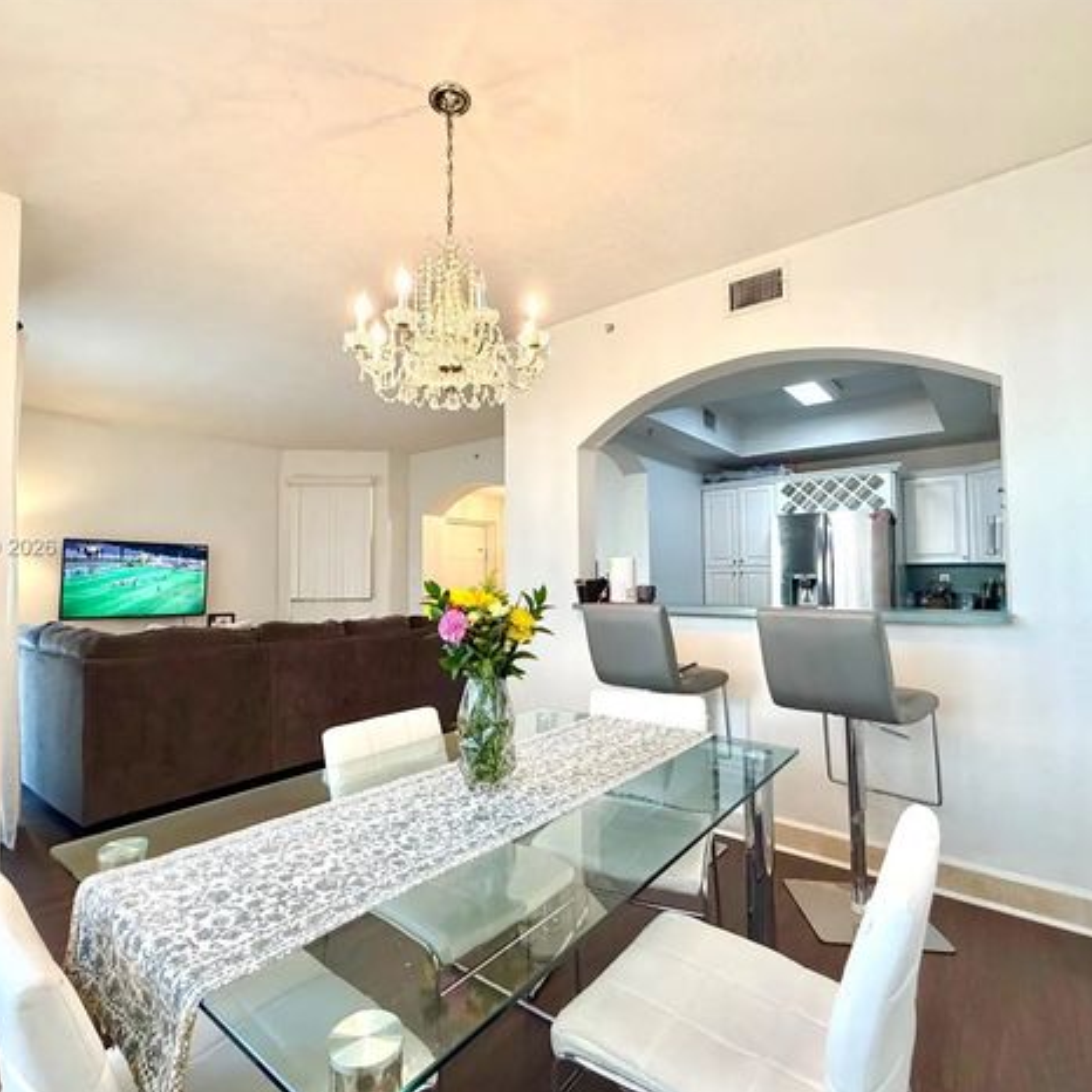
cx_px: 513
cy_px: 548
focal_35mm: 17
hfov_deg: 83.9
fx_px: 607
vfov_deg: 84.0
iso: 250
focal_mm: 2.22
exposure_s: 1/120
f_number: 2.2
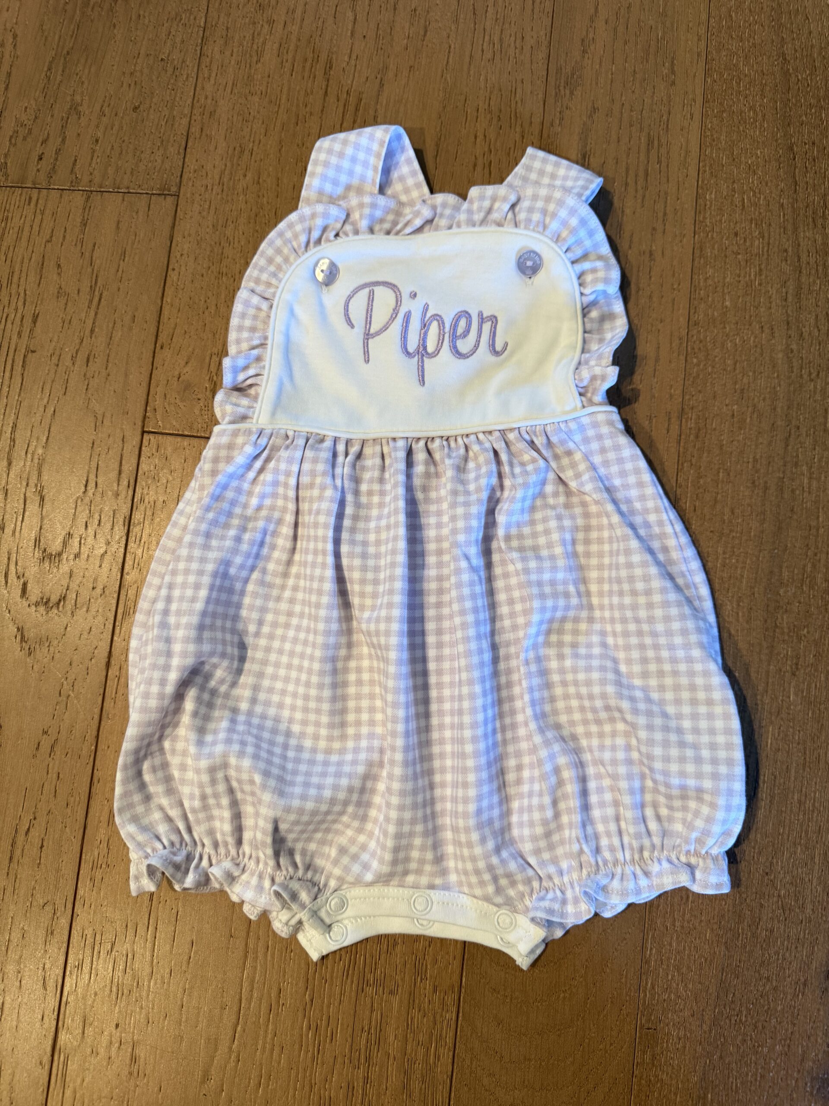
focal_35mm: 24
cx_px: 414
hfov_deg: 56.8
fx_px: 766
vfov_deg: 71.6
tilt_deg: -82.2
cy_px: 553
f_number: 1.78
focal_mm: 6.76
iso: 200
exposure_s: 1/60
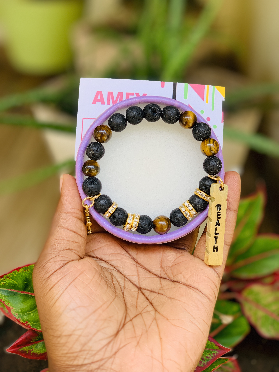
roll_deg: -1.4
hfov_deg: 28.0
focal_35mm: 52
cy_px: 186
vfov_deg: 36.8
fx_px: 559
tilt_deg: -26.1
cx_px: 140
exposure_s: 1/122
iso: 20
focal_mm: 6
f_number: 2.4
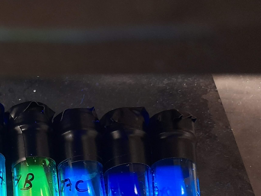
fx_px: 437
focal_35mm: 58
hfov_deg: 29.8
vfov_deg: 24.3
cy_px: 185
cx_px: -28
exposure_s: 1/24
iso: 400
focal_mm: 4.6
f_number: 2
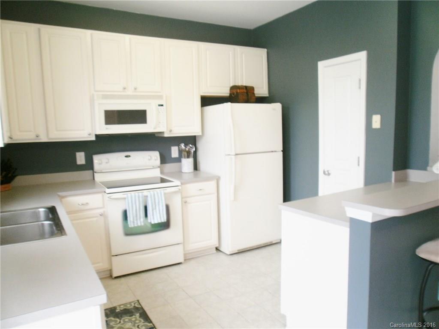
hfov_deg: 67.3
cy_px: 164
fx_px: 330
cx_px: 220
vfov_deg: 53.1
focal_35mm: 26
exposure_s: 1/30
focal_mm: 4.65
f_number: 2.6
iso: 100
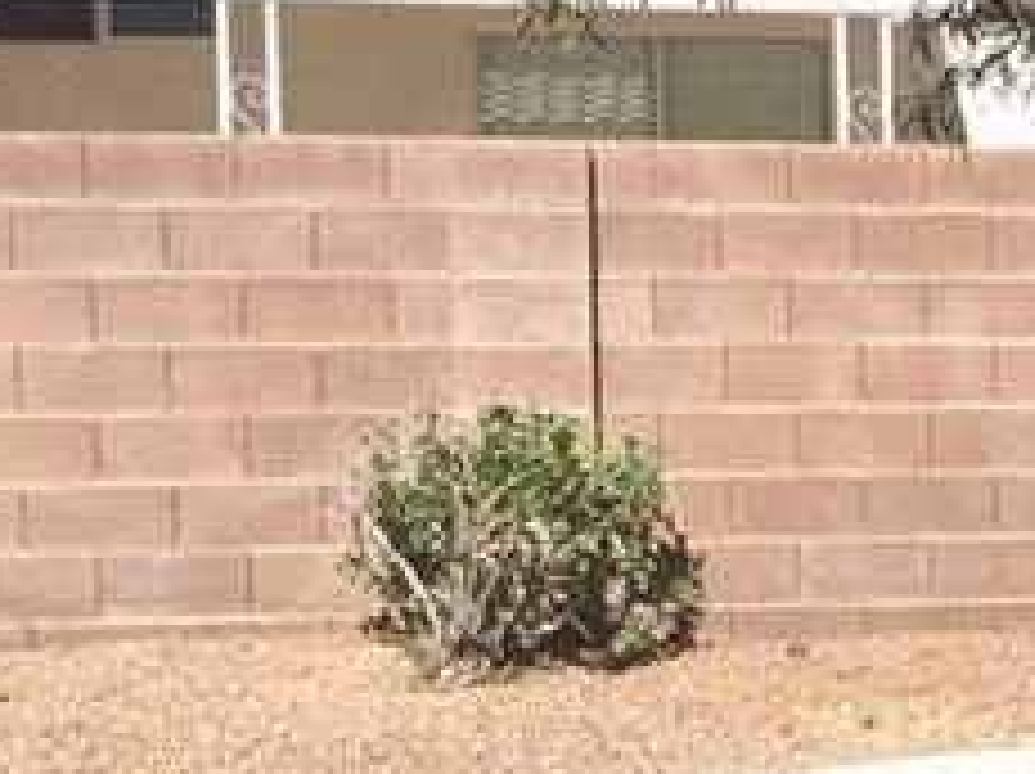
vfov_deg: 14.5
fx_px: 3017
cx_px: 1485
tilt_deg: -4.3
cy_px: 612
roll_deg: -1.5
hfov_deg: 17.7
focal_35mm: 101
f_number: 2.2
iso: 32
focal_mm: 4.15
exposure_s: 1/824
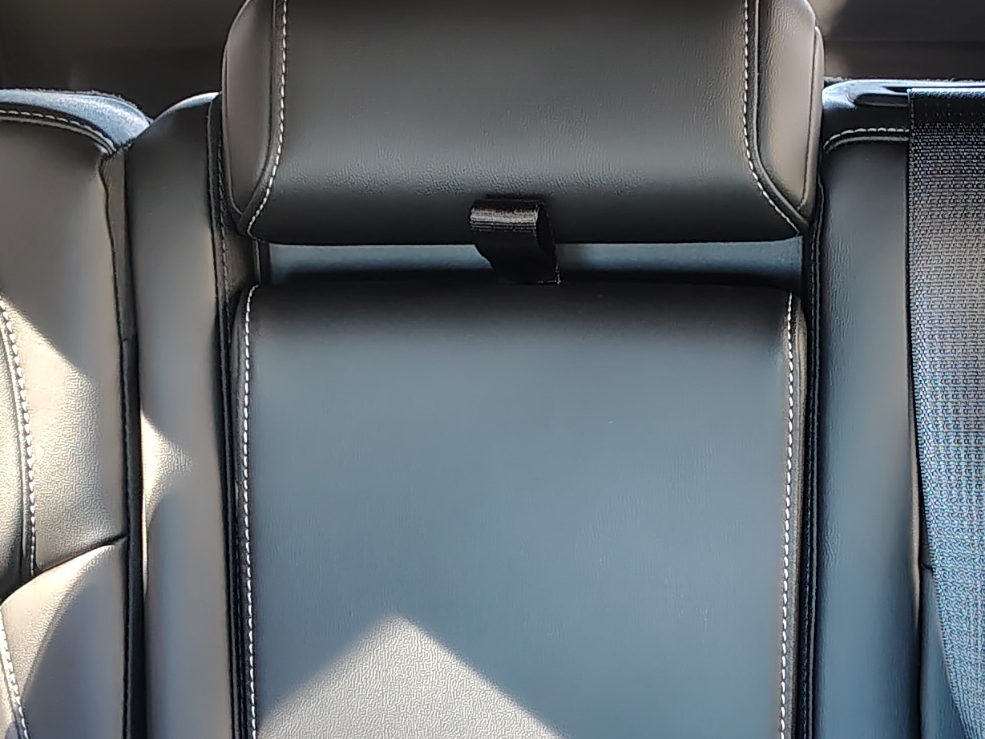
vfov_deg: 18.4
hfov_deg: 24.3
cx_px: 628
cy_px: 476
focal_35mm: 80
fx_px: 2277
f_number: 1.8
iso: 800
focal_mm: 5.56
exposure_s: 1/65
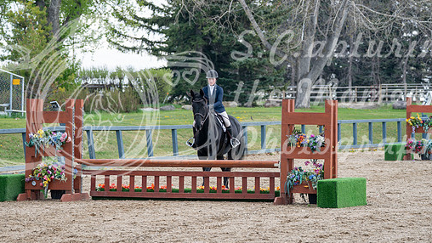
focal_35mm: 201
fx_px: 2303
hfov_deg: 10.7
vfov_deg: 6.0
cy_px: 96
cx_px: 215
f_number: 5.6
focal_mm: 168
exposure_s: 1/200
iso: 125
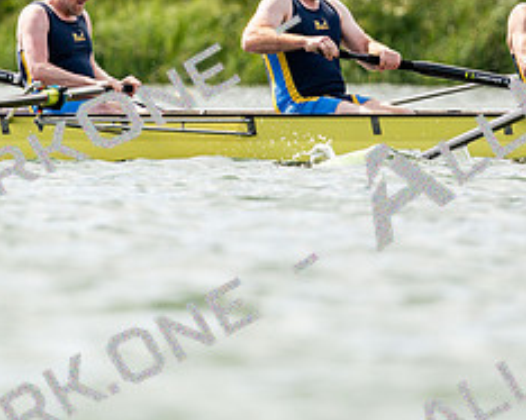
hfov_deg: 1.7
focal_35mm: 1137
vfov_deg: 1.4
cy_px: 37
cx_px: 173
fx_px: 17693
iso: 400
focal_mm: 489
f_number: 6.3
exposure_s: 1/2000
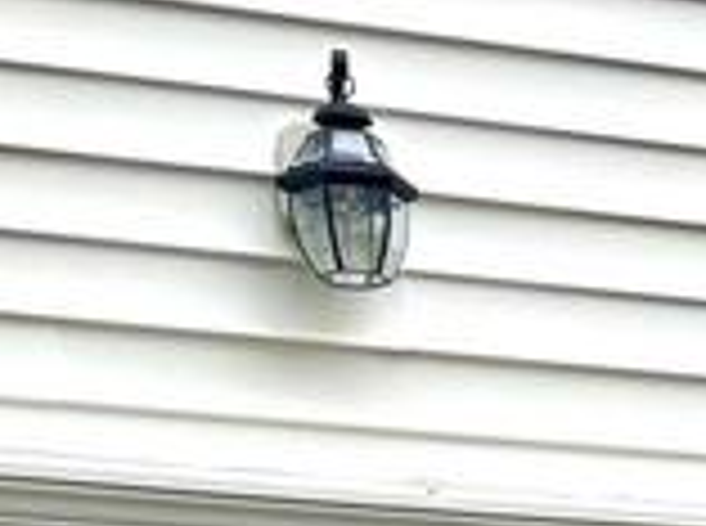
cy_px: 1290
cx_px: 1650
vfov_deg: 8.0
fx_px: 3459
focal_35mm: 170
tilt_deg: -1.4
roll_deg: +1.2
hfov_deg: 10.2
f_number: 1.6
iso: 50
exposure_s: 1/920
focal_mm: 5.96
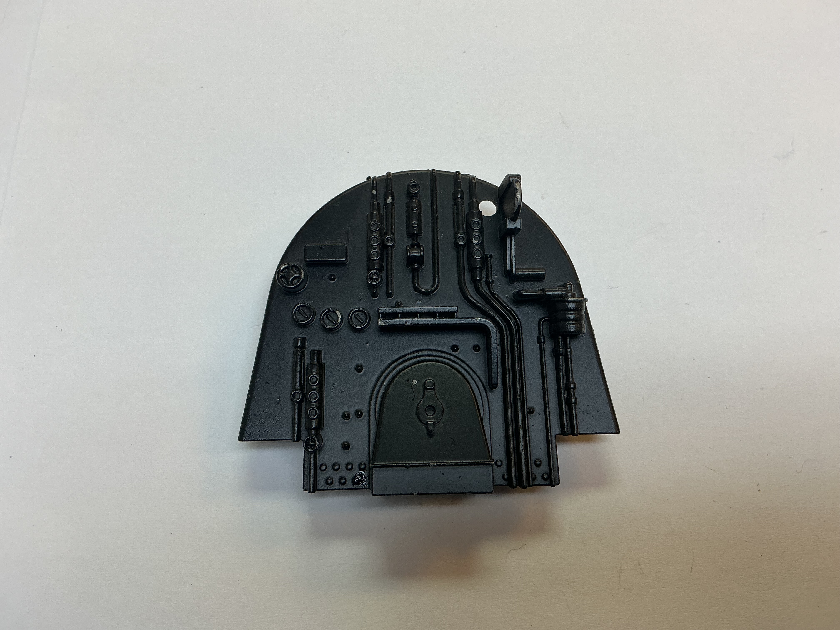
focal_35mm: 29
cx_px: 420
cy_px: 315
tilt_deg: -68.6
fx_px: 704
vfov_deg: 48.2
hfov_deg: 61.7
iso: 40
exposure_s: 1/120
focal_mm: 3
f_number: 1.8
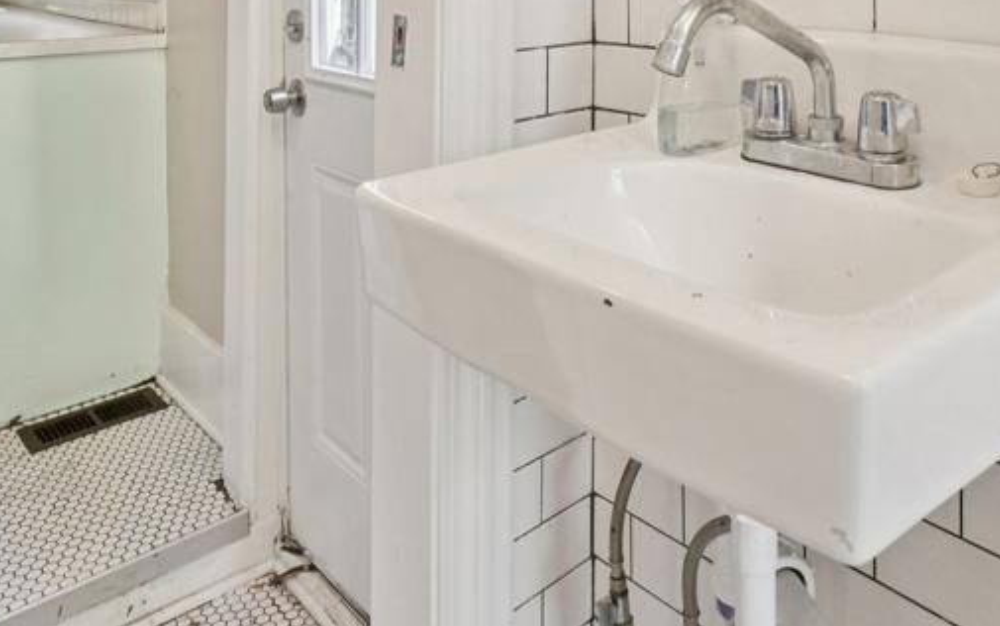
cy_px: -46
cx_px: 580
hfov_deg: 60.9
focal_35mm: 31
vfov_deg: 35.4
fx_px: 845
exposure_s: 1/30
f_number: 8
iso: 500
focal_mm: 10
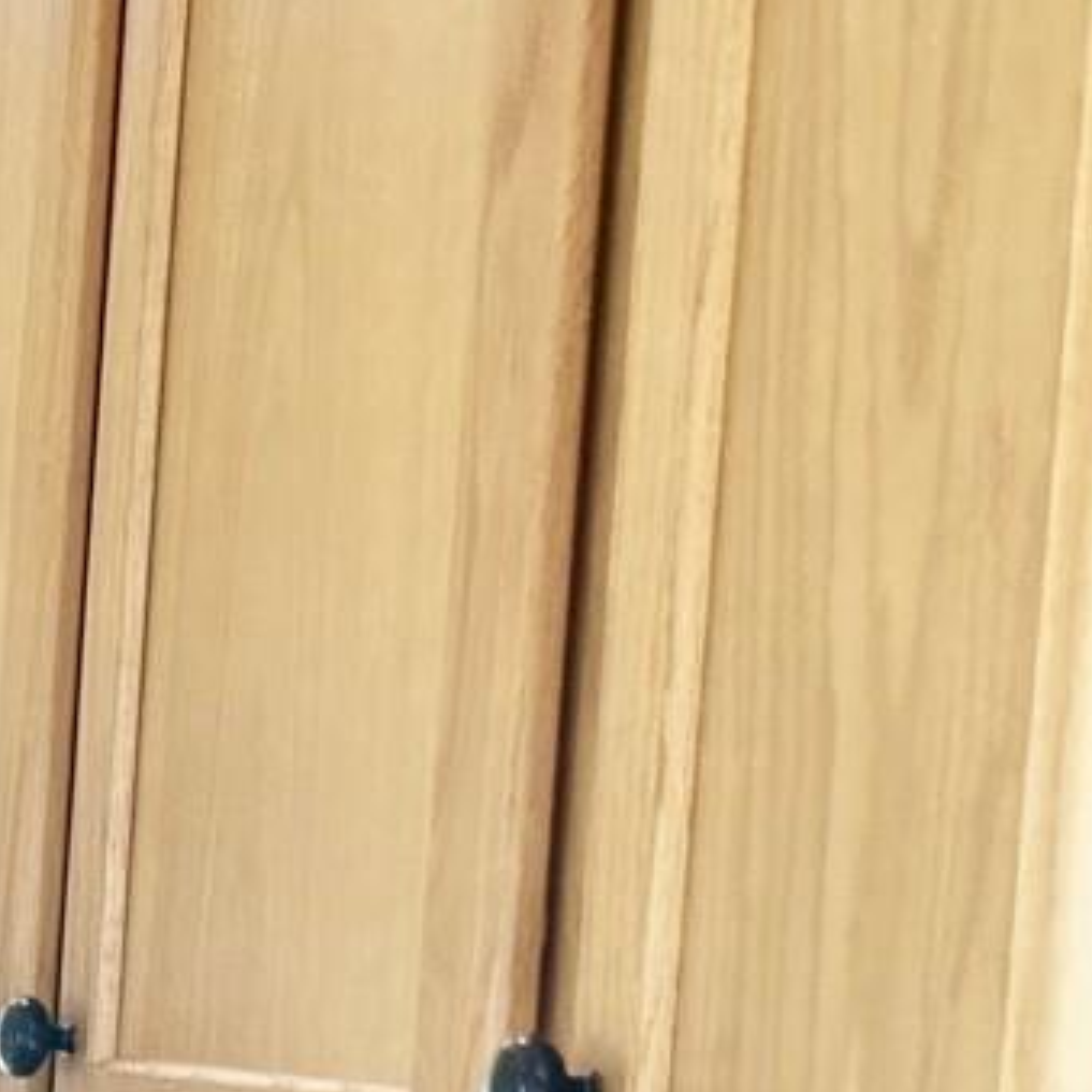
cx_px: -1459
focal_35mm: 100
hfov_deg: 13.3
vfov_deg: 16.8
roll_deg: -2.7
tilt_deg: -6.4
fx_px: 3569
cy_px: 1231
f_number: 1.78
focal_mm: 6.86
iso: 64
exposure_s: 1/183
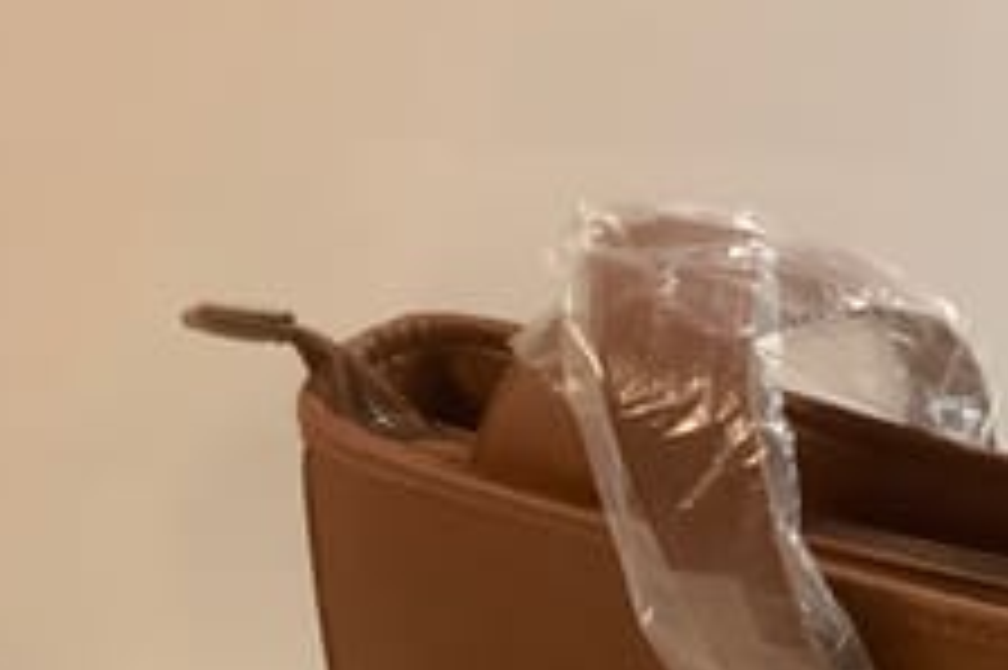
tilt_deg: -39.8
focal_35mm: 72
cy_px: 803
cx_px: 1098
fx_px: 2014
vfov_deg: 18.0
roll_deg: -0.8
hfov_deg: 26.0
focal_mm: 3.3
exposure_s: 1/50
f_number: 2.4
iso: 250
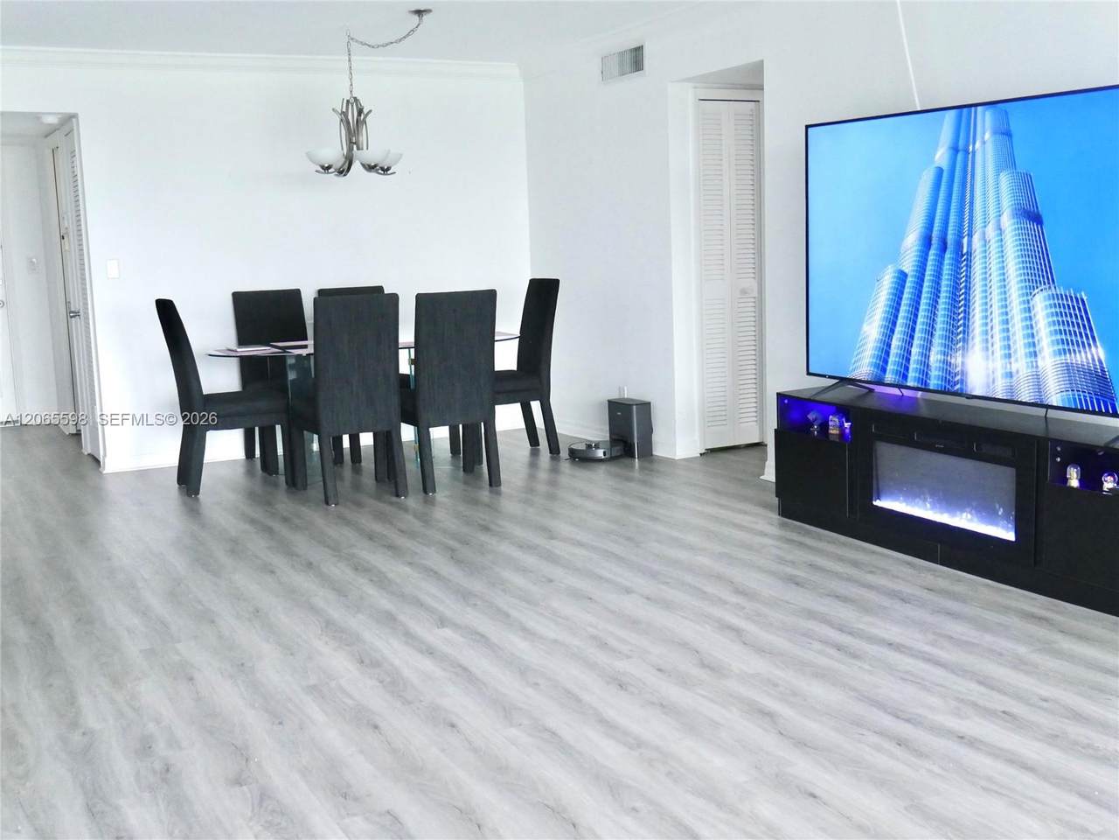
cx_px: 560
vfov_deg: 36.0
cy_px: 420
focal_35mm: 40
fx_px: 1293
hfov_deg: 46.8
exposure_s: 1/60
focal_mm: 20
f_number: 4.4
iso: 2500
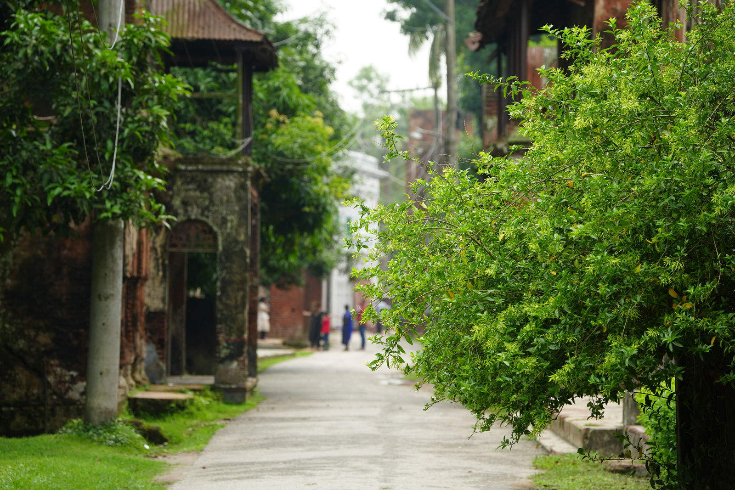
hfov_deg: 12.0
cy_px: 245
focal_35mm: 171
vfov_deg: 8.0
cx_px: 368
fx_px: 3491
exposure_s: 1/200
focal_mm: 171
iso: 200
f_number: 6.3
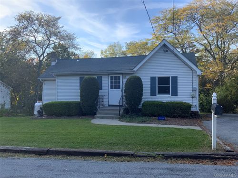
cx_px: 119
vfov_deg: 48.2
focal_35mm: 29
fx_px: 199
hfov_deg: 61.7
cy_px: 89
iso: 16
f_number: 1.8
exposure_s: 1/551
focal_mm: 3
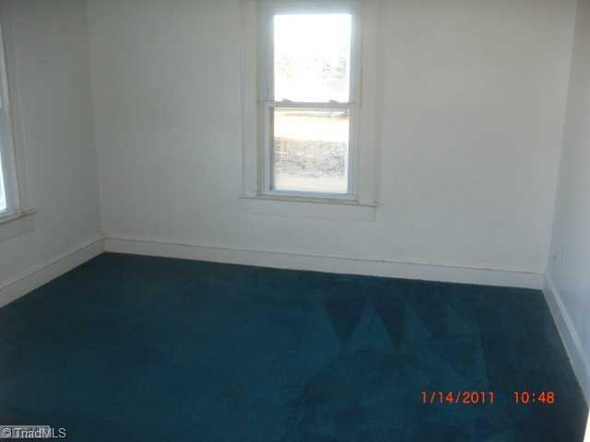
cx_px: 295
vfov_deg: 39.7
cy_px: 221
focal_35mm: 36
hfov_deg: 51.4
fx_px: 614
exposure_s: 1/60
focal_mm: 6.3
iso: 200
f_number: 2.8
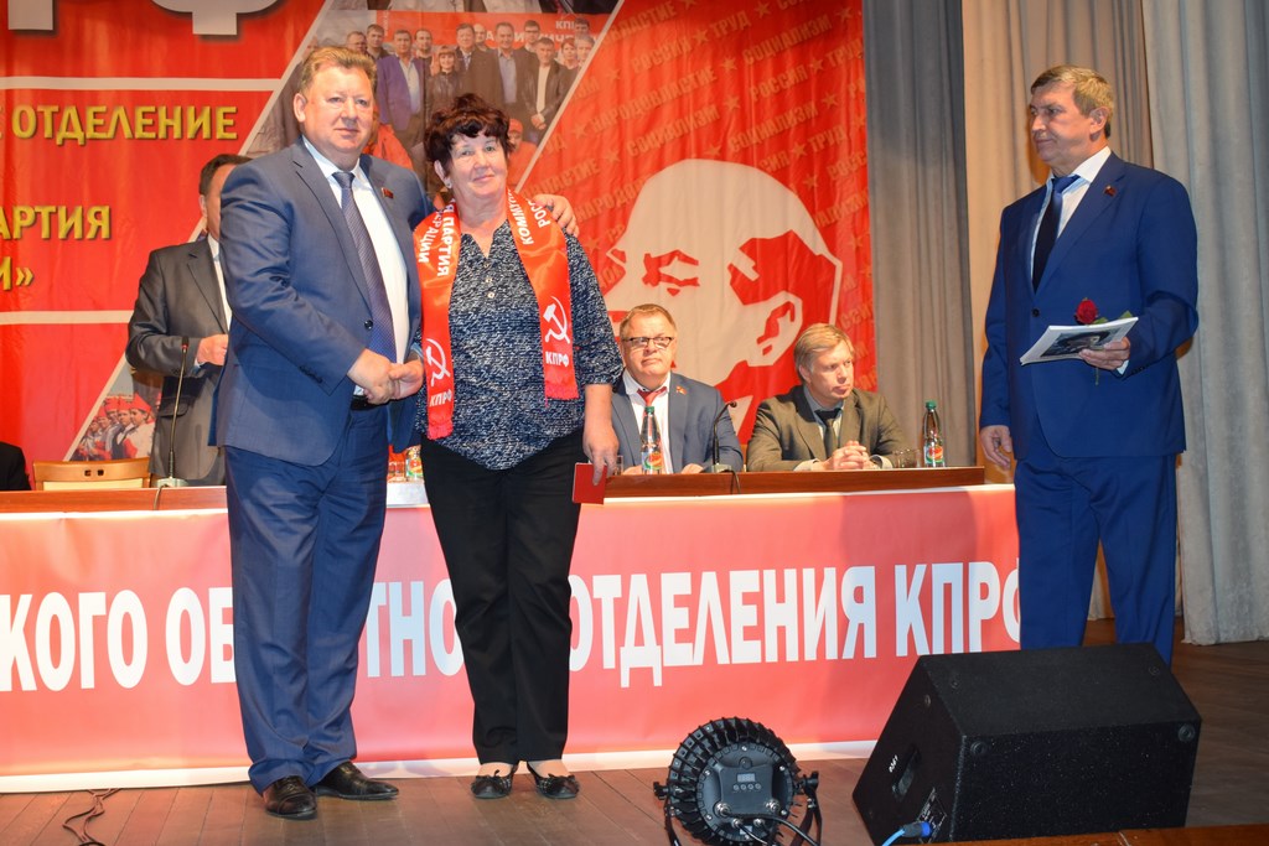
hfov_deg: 42.3
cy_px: 423
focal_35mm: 46
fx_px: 1639
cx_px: 634
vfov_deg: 29.0
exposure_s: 1/100
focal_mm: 31
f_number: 5
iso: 800
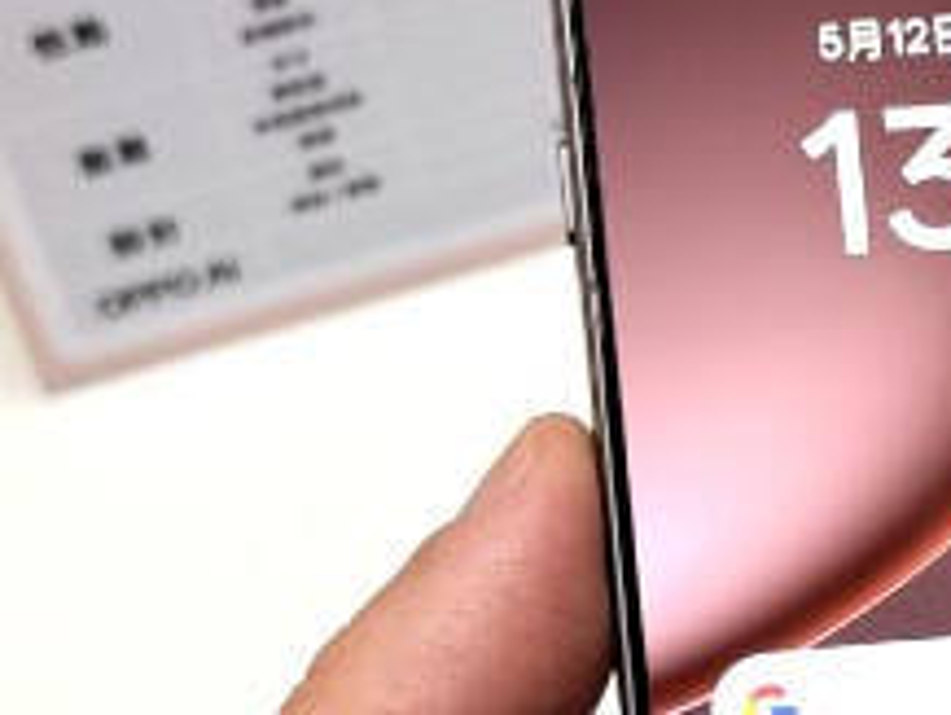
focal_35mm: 159
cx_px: 1017
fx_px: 4371
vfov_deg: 9.3
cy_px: 776
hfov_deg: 12.2
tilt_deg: -58.7
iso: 50
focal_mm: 6.76
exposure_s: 1/190
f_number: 1.78
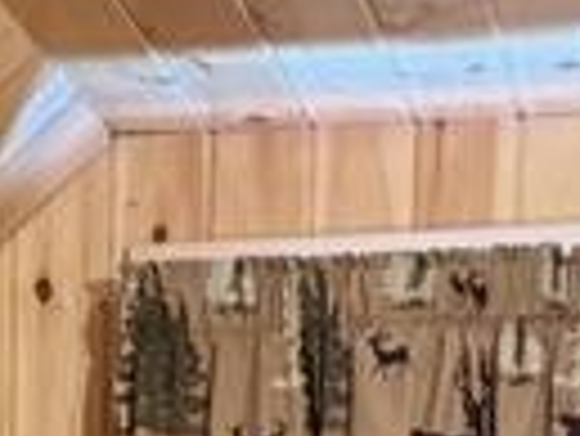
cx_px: -76
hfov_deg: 10.3
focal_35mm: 190
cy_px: 1214
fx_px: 3186
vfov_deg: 7.1
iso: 640
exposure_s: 1/40
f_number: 1.78
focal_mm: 6.76
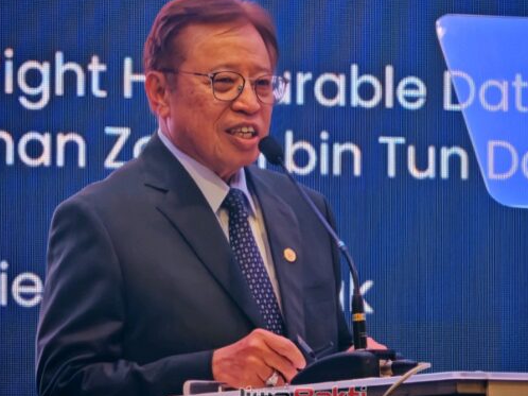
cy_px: 196
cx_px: 294
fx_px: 6967
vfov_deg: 3.3
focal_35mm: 457
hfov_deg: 4.3
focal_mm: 15.38
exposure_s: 1/50
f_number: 2.6
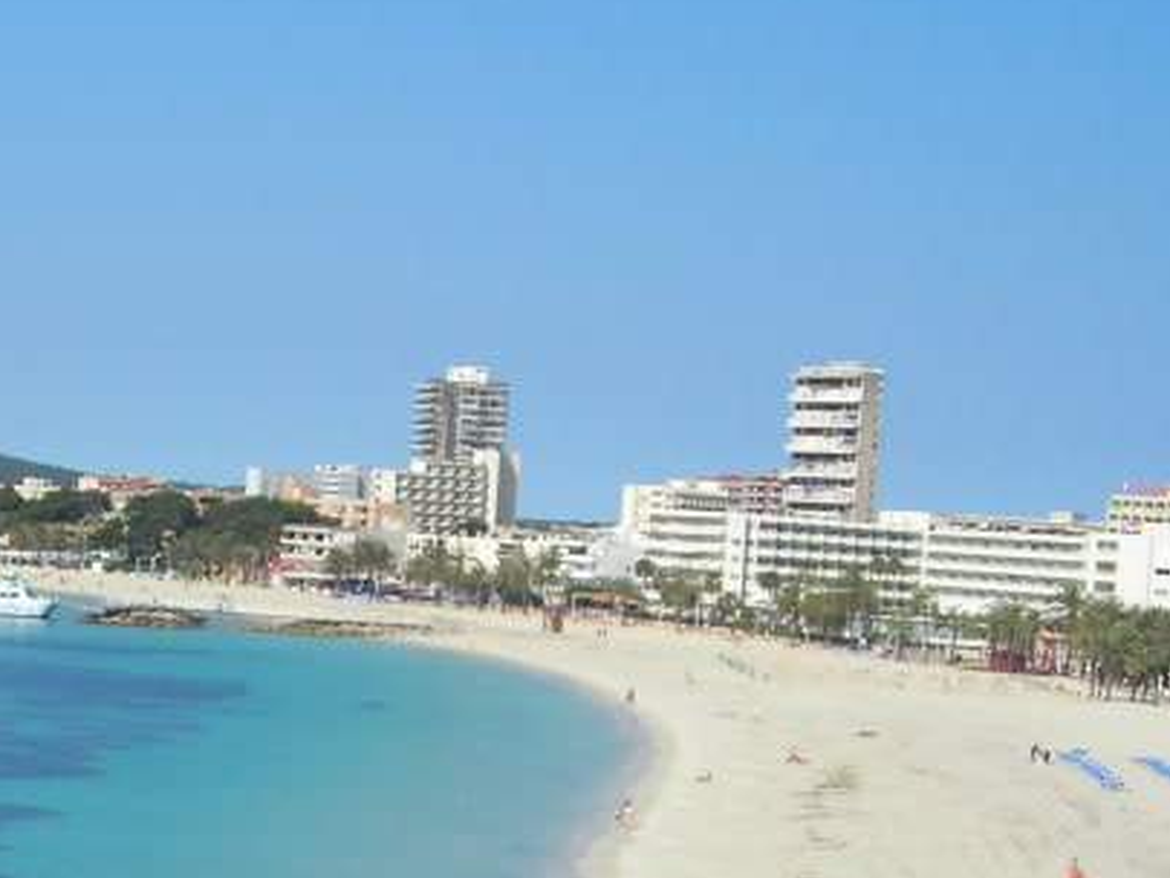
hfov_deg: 19.9
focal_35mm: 96
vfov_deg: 15.0
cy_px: 950
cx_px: 38
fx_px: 3246
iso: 50
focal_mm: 6.3
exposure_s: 1/243
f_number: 6.4
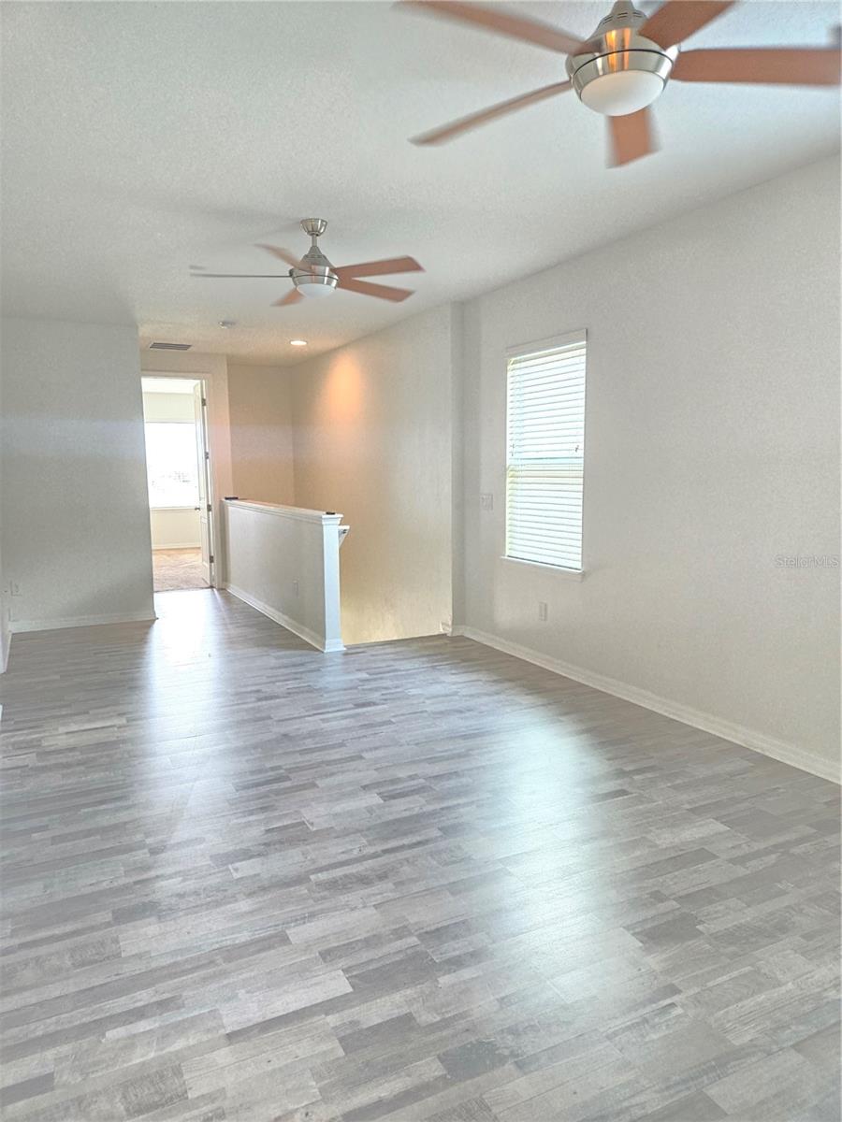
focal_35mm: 23
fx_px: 746
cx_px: 421
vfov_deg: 73.9
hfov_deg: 58.9
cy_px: 561
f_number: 1.8
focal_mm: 5.4
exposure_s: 1/120
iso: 500
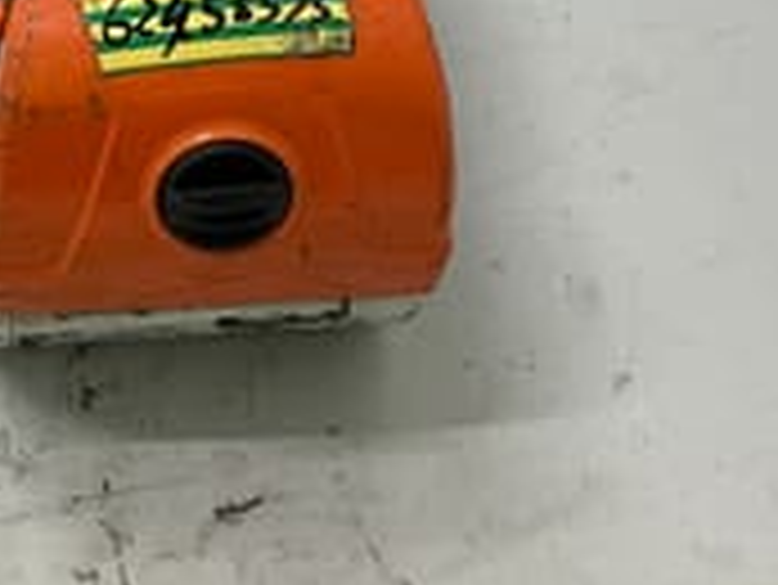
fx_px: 1822
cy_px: 2
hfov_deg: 23.3
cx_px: 40
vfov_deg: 17.8
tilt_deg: -42.4
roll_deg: +1.3
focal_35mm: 81
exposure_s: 1/50
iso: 40
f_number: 1.8
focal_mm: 3
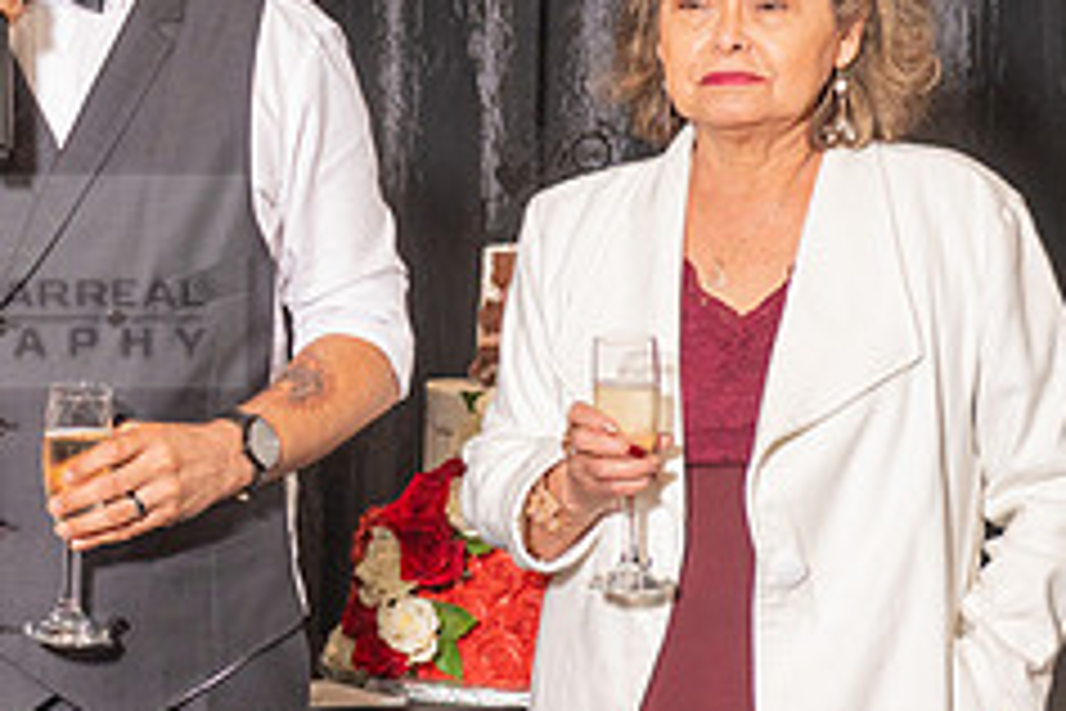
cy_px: 281
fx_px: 5063
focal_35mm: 171
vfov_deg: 8.0
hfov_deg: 11.8
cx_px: -135
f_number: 4.5
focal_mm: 70
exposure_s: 1/200
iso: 800
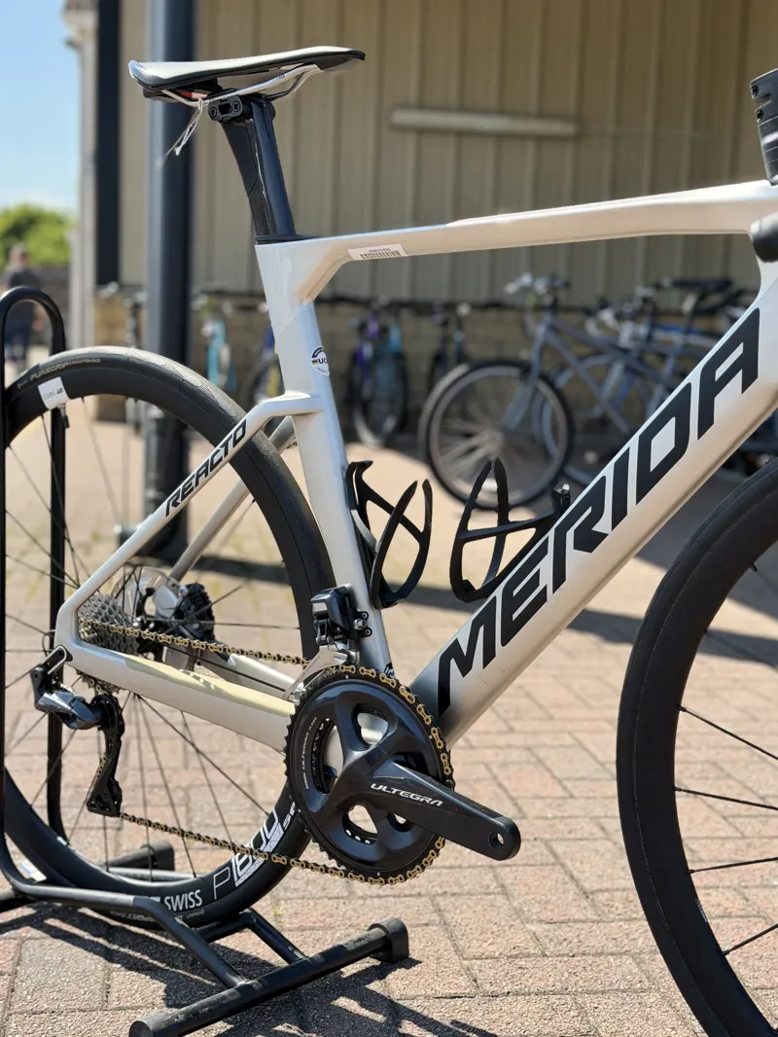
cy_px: 518
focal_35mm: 48
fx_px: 1438
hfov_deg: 30.3
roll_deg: -2.5
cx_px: 389
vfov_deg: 39.6
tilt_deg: -7.9
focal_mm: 6.76
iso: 100
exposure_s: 1/2494
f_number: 1.78
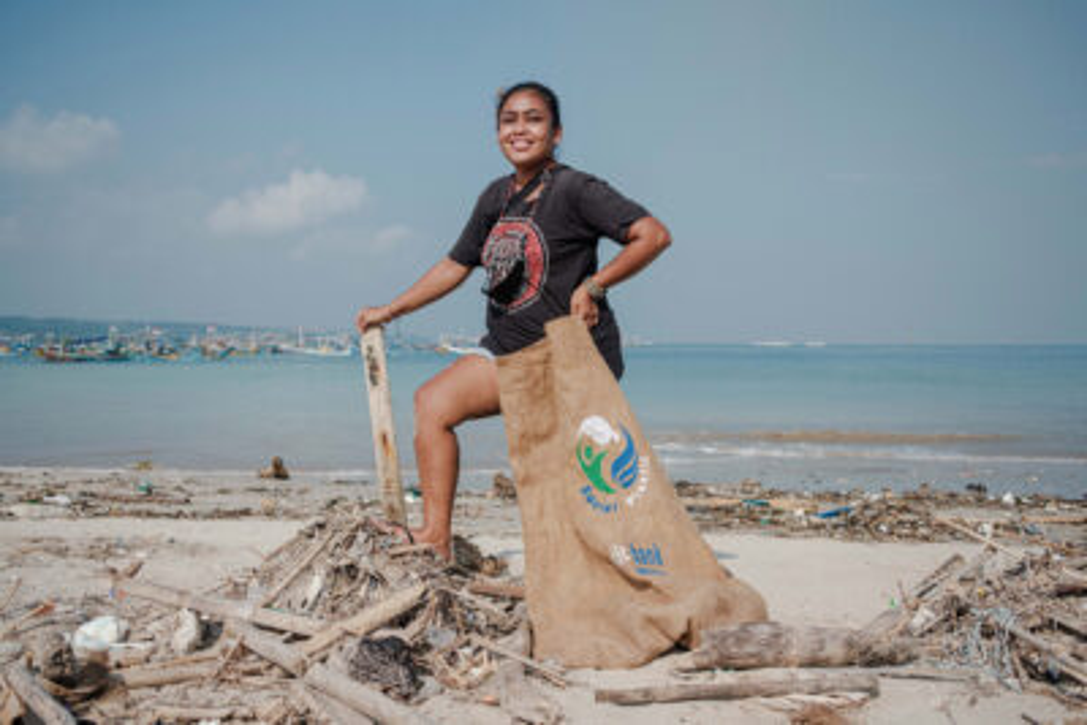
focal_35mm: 35
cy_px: 362
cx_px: 544
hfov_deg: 54.4
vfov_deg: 37.9
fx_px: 1057
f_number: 2.8
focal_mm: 23
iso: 400
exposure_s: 1/8000
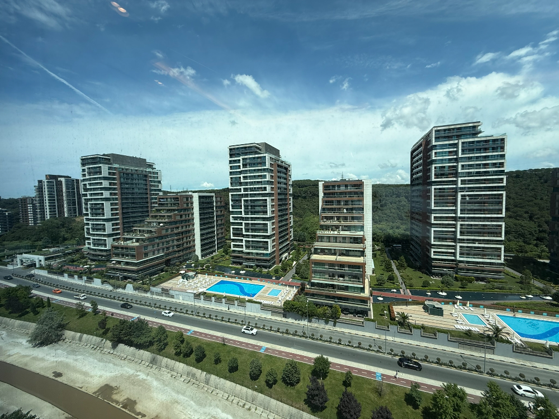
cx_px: 280
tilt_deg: -2.2
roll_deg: +1.4
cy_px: 210
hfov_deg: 102.1
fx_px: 226
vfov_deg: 85.7
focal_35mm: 14
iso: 50
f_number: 2.2
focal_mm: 2.22
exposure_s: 1/1572
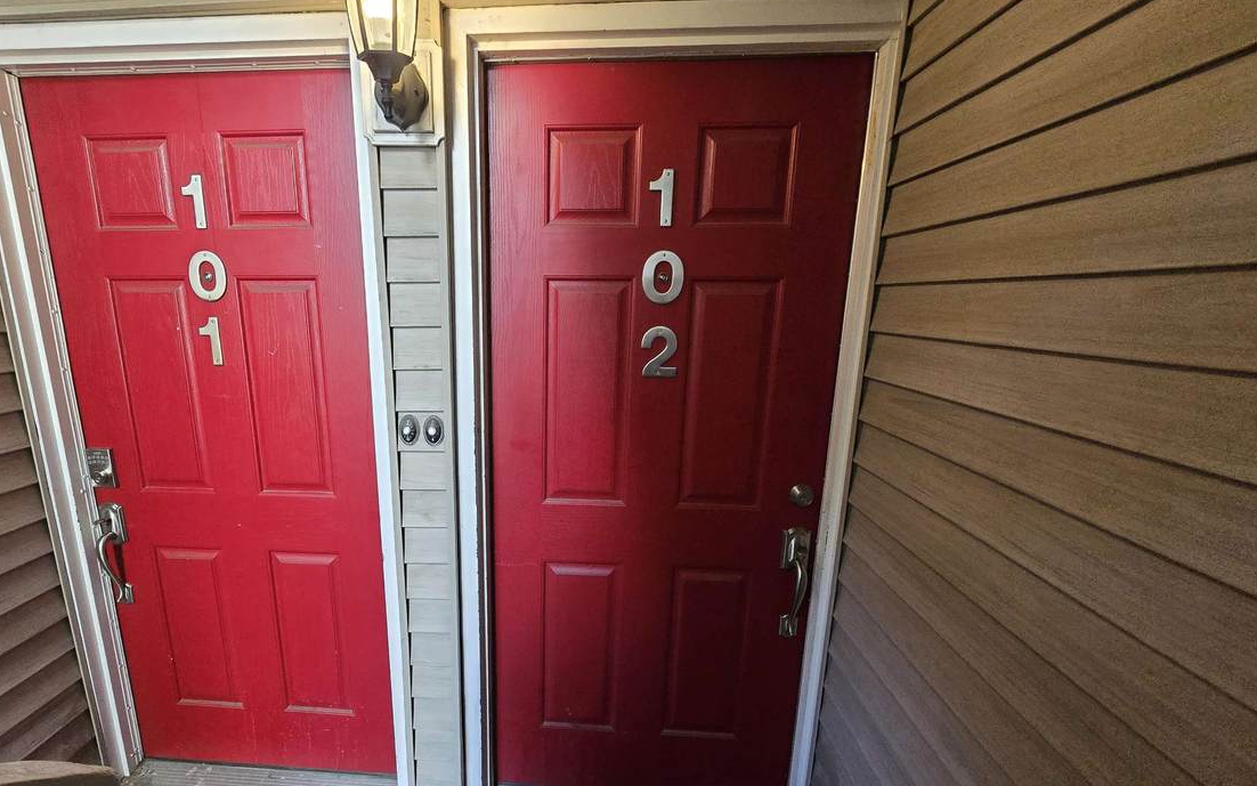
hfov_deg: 97.1
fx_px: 548
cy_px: 457
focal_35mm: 16
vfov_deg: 70.8
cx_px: 533
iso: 400
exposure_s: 1/60
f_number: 2.2
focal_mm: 2.2
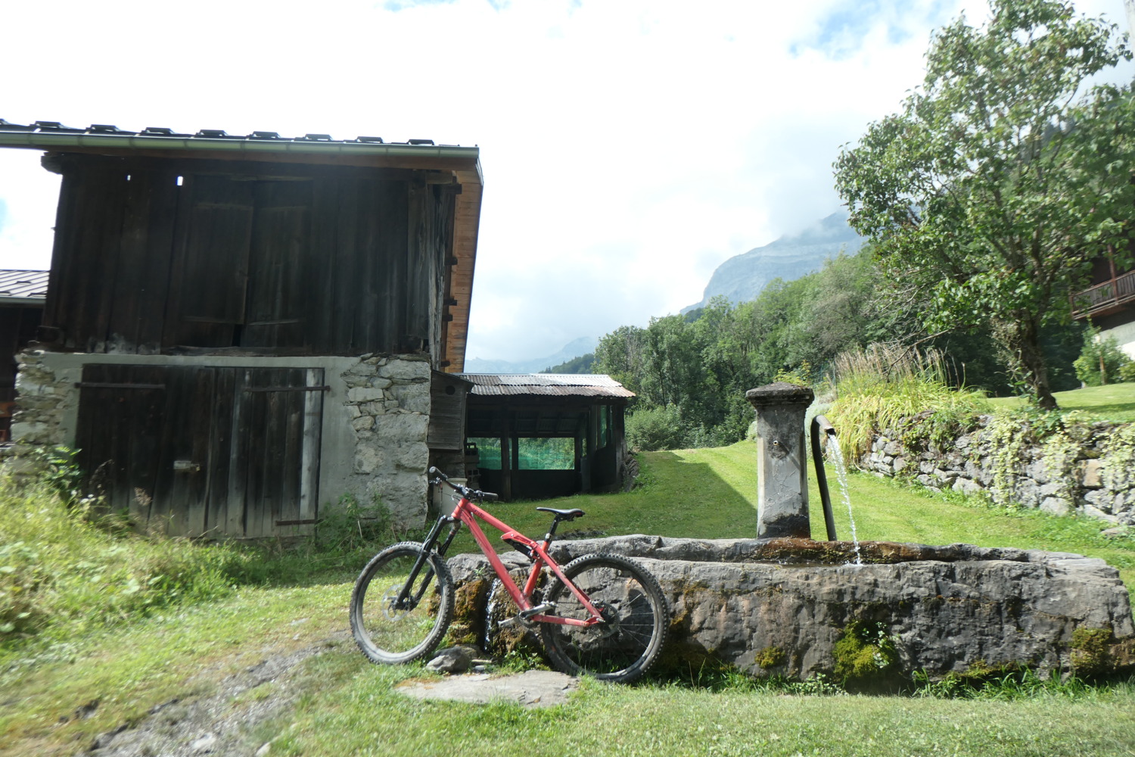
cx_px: 568
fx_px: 757
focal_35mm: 24
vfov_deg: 53.1
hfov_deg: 73.7
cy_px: 378
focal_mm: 8.8
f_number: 4
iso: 200
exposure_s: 1/800
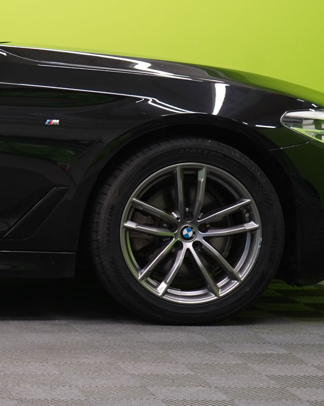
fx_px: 1738
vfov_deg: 13.2
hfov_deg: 10.0
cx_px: -275
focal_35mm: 145
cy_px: 93
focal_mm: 45
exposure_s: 1/30
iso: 400
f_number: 4.5
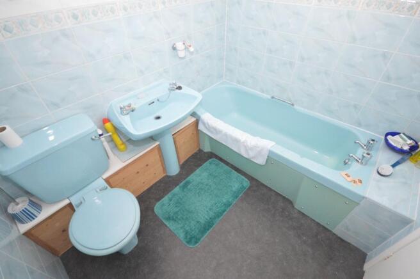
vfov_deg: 71.9
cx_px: 210
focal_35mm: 16
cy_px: 140
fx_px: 192
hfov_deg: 95.0
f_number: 4.2
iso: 2500
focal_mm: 11
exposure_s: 1/60
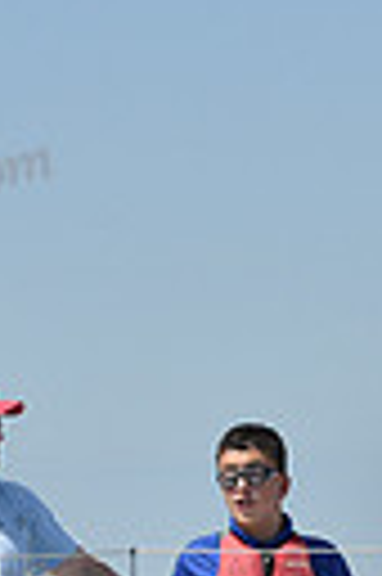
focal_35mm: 430
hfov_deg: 3.2
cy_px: 812
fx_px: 6862
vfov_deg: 4.8
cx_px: 288
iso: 250
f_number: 7.1
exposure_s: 1/1250
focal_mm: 95
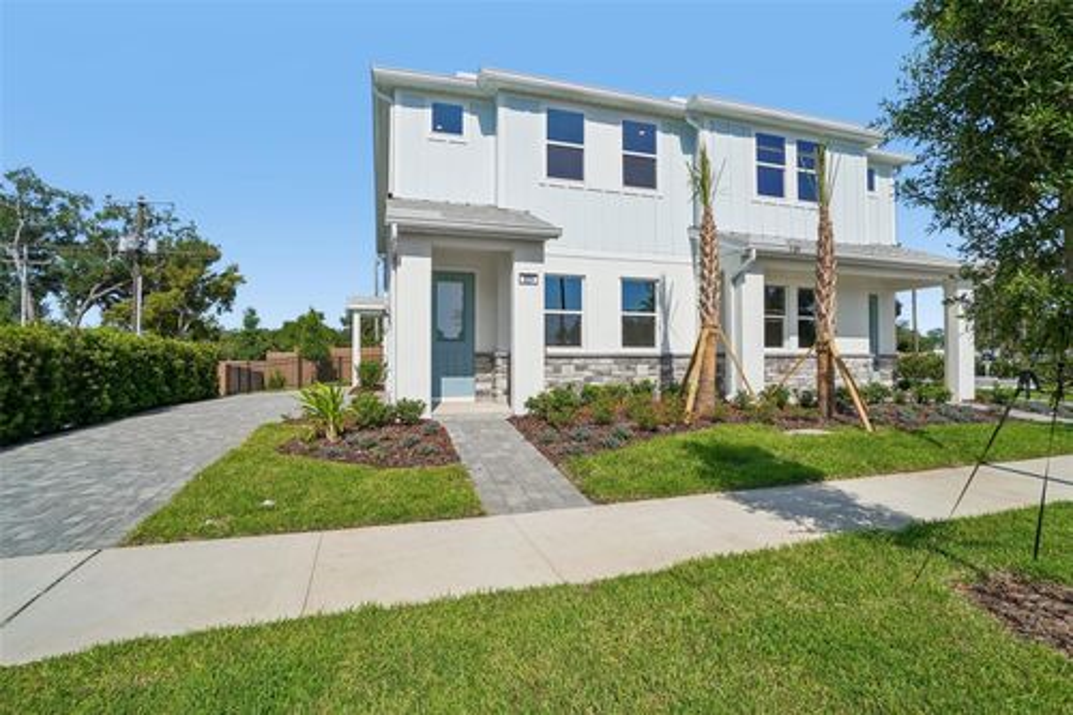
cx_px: 536
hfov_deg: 95.0
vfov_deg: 72.0
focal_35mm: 16
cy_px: 358
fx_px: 492
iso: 100
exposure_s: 1/750
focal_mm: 11
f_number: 8
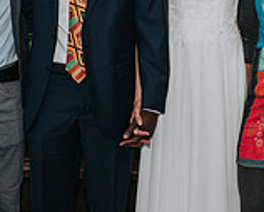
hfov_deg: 14.4
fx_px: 1041
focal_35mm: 133
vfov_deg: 11.6
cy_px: 86
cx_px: 94
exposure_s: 1/200
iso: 1000
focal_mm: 35
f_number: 4.5
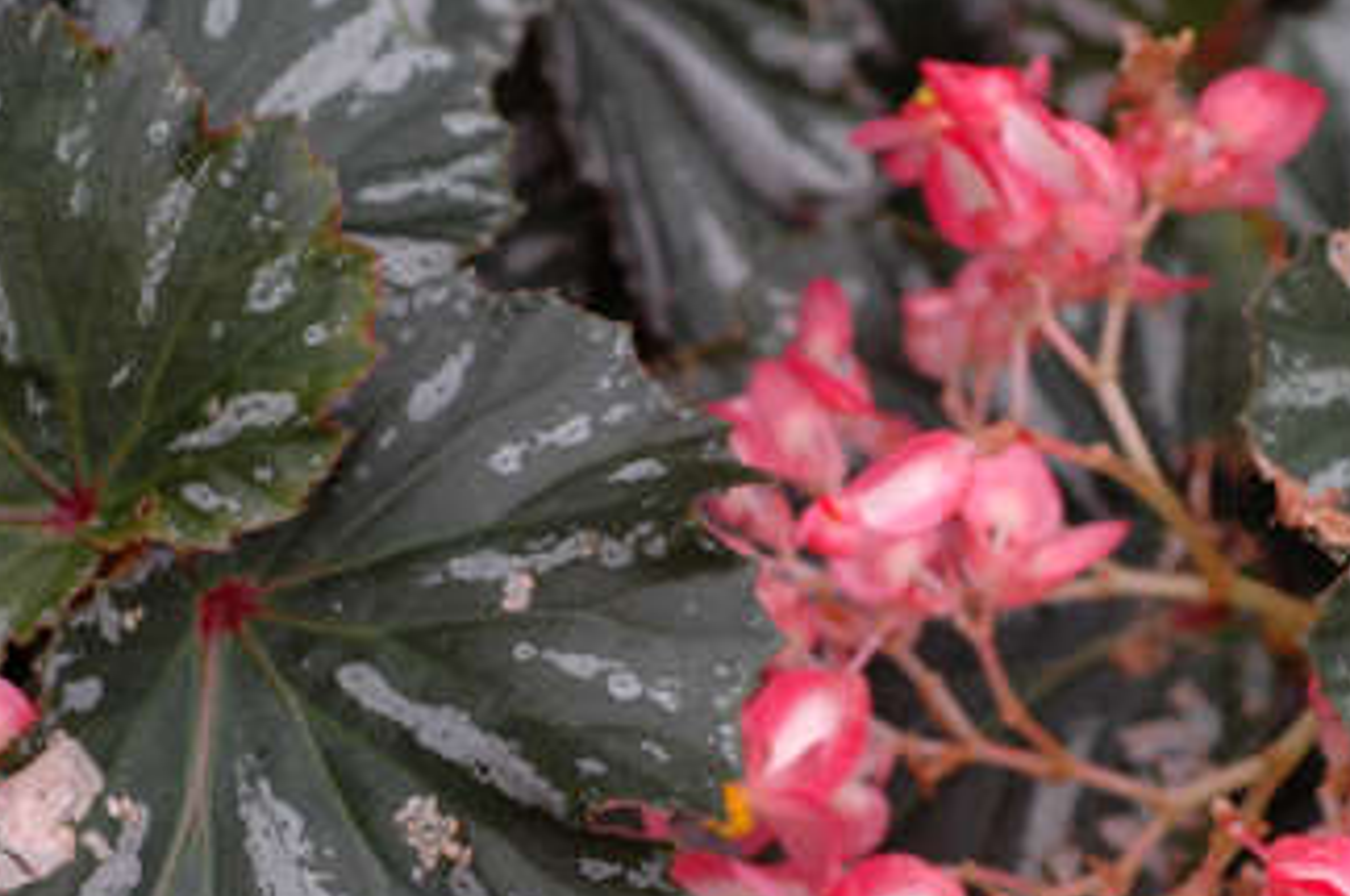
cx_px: 708
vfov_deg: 7.7
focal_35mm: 178
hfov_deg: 11.6
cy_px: 842
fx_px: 6665
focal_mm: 60
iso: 200
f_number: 5.6
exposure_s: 1/125
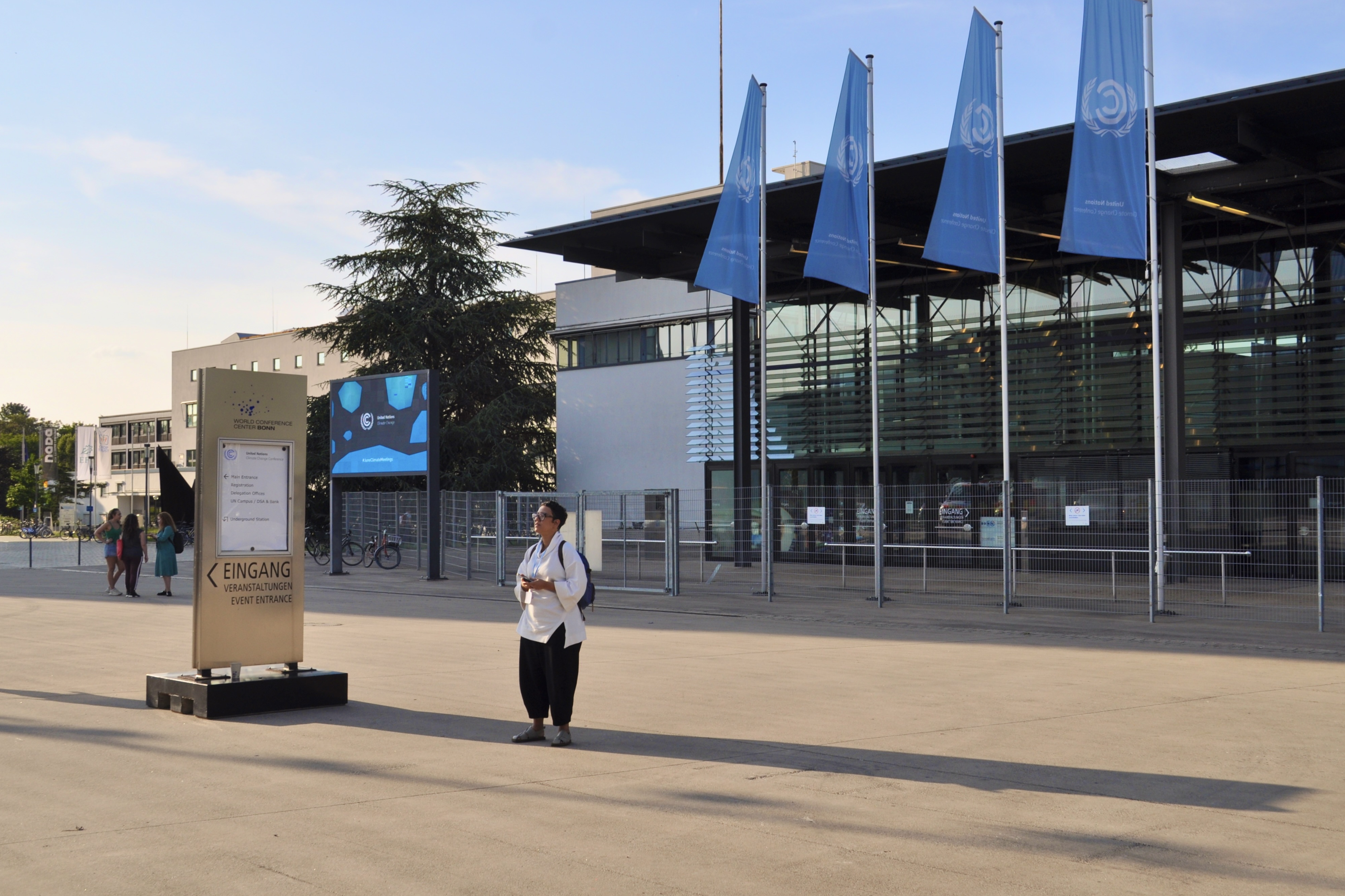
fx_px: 1382
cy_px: 448
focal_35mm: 37
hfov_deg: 51.9
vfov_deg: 35.9
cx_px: 685
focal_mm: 24
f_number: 7.1
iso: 200
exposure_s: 1/200
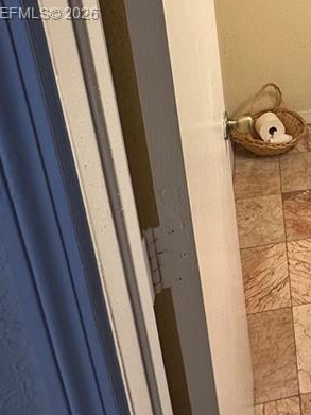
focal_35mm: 43
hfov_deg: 28.8
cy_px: 15
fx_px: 515
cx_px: 379
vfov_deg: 39.5
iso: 160
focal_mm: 2.22
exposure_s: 1/120
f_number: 2.2
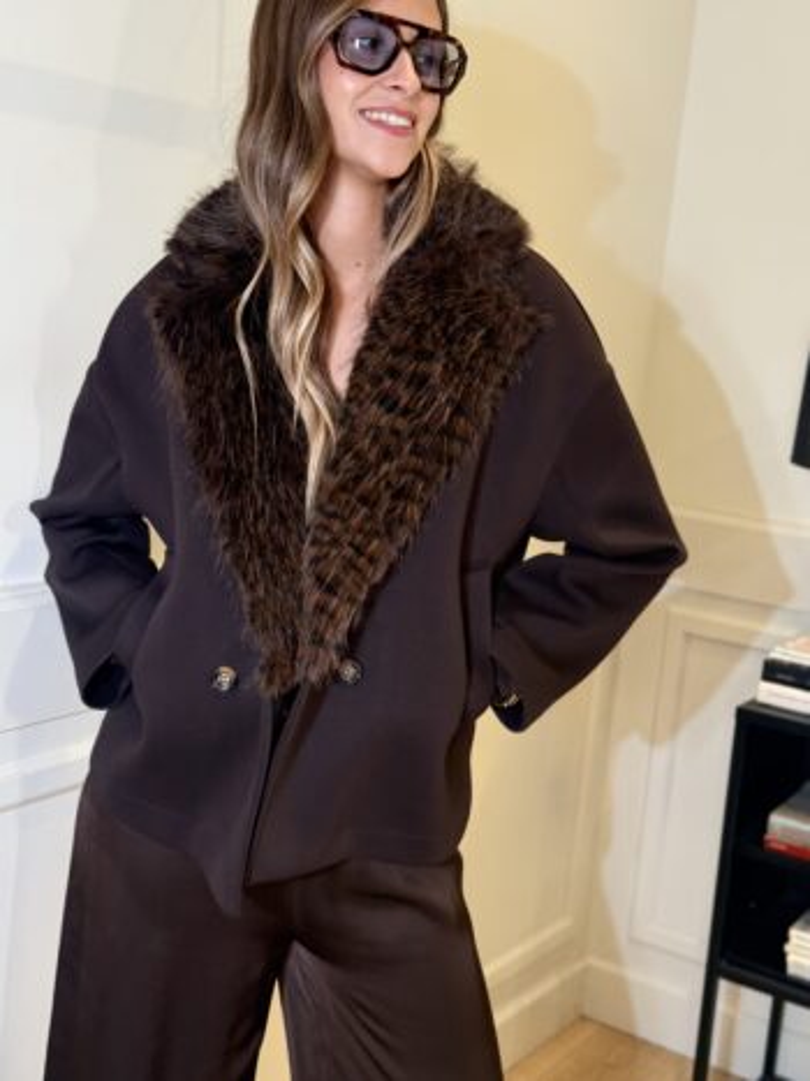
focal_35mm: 48
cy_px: 540
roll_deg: -5.5
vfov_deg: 39.7
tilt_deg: -9.6
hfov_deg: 30.3
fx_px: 1498
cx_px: 405
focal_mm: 6.76
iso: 125
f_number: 1.78
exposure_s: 1/100
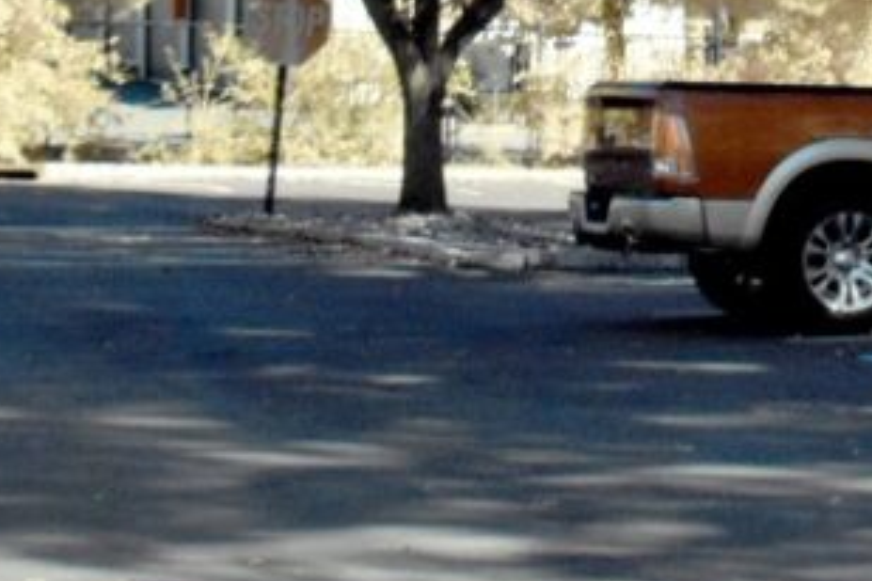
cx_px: 1084
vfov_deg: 7.3
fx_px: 4335
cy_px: -685
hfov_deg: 11.2
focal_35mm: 179
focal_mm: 24
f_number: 8
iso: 2500
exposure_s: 1/50
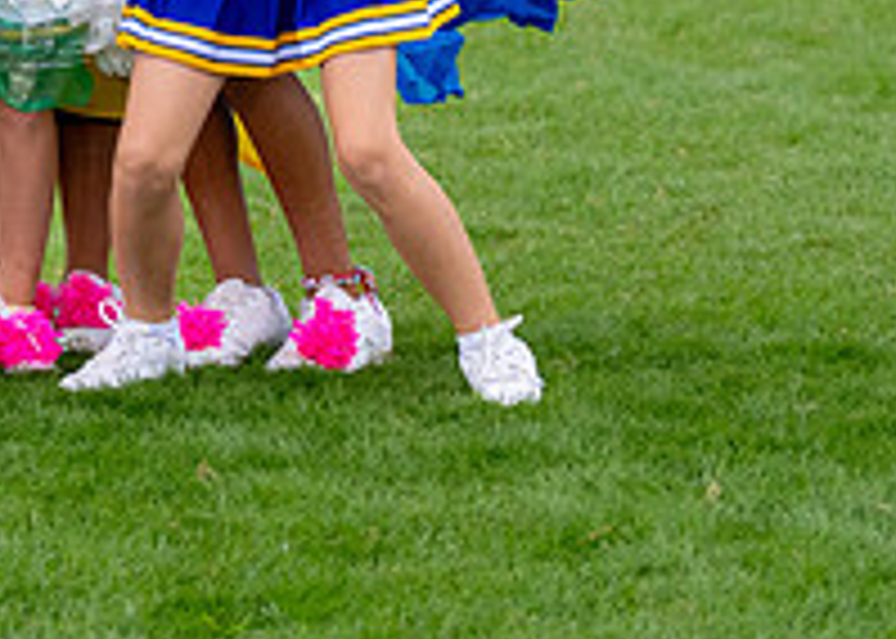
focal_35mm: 361
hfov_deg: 5.5
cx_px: -356
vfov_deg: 4.0
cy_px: -336
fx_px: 9183
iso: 500
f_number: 2.8
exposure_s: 1/1250
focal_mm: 72
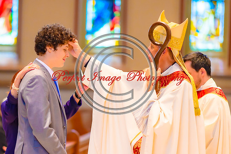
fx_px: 1284
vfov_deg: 6.9
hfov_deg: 10.3
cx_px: 78
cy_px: 118
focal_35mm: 200
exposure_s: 1/100
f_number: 1.4
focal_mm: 105
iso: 900
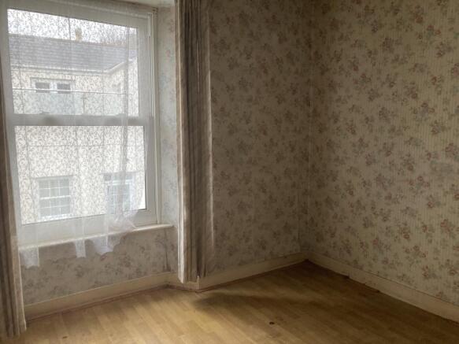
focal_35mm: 28
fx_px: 371
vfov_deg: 49.7
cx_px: 230
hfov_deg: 63.5
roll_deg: +0.1
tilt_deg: -7.3
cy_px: 172
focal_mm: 3.99
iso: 80
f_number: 1.8
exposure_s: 1/121
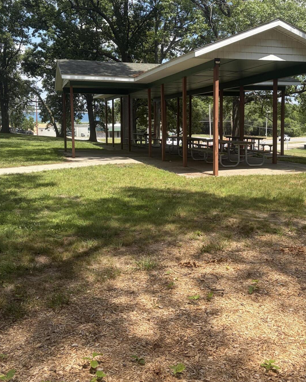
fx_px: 430
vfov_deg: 47.6
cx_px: 188
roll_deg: +1.0
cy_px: 151
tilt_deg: -4.7
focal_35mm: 38
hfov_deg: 38.9
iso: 50
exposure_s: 1/1667
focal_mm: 5.96
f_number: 1.6
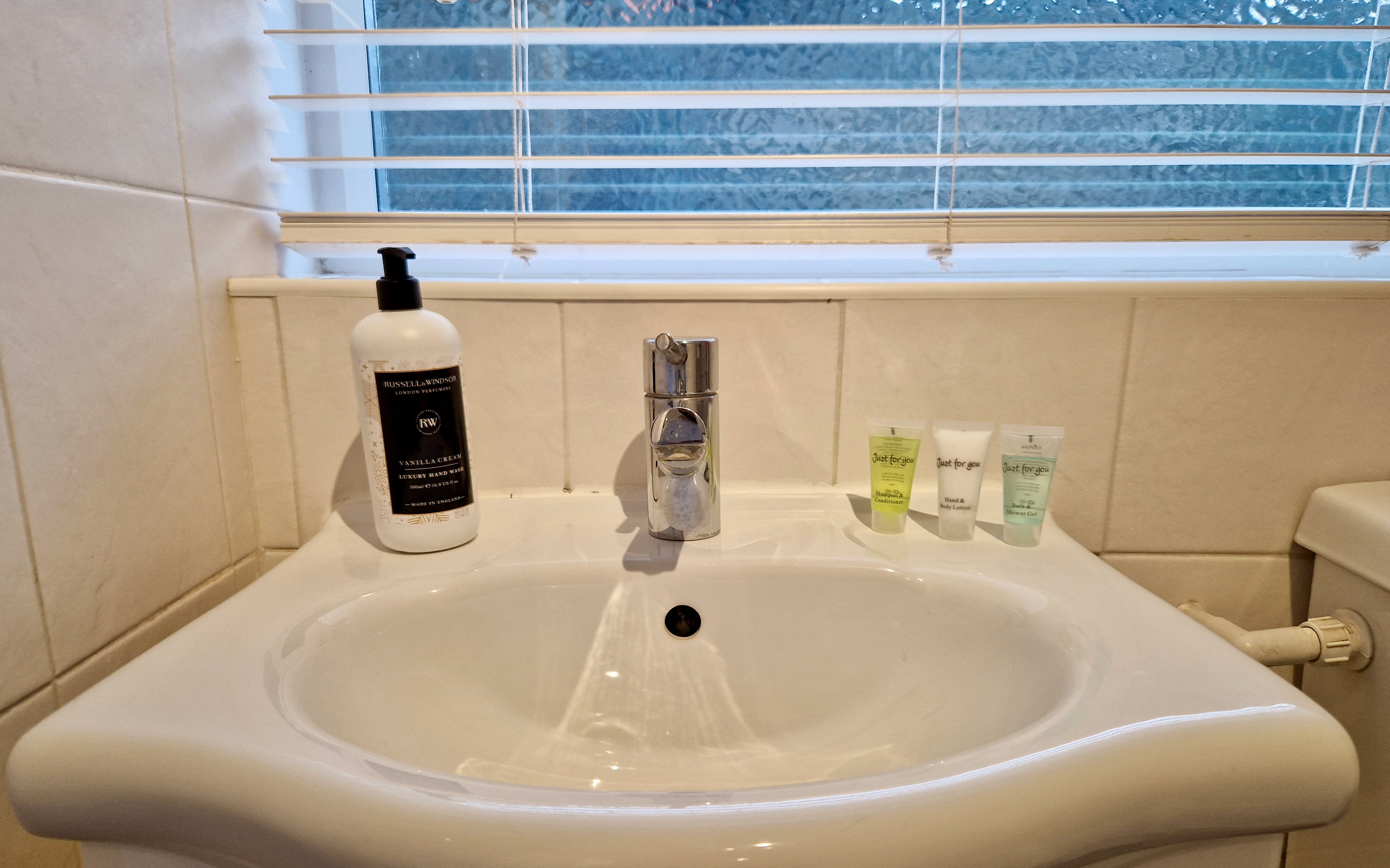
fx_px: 947
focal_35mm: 25
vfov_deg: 49.0
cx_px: 686
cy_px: 513
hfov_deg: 72.5
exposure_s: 1/100
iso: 100
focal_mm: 5.4
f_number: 1.8
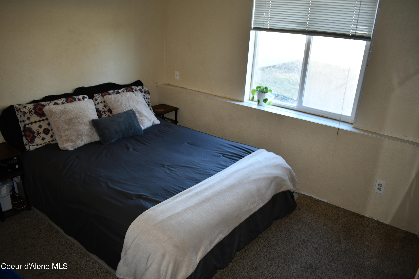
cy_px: 140
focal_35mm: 27
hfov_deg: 67.4
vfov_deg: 47.9
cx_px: 210
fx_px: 314
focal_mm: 18
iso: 400
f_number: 3.5
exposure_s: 1/60
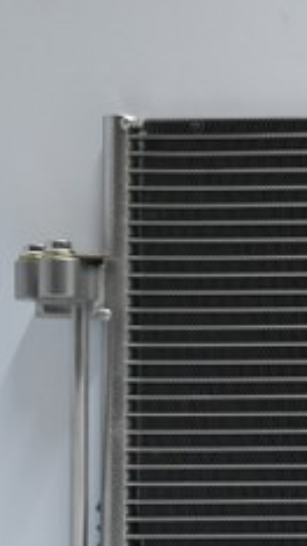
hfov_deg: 10.8
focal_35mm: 100
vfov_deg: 21.1
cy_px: 414
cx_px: 658
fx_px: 1454
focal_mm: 25
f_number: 4.2
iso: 560
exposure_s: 1/40
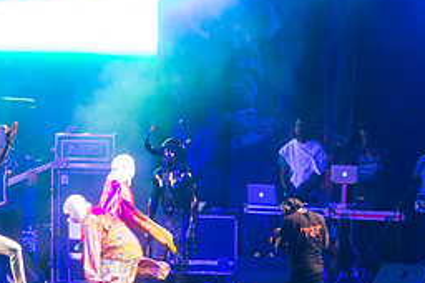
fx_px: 5341
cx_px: 22
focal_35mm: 453
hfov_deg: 4.6
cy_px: 137
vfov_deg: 3.0
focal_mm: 200
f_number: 5.6
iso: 2500
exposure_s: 1/60
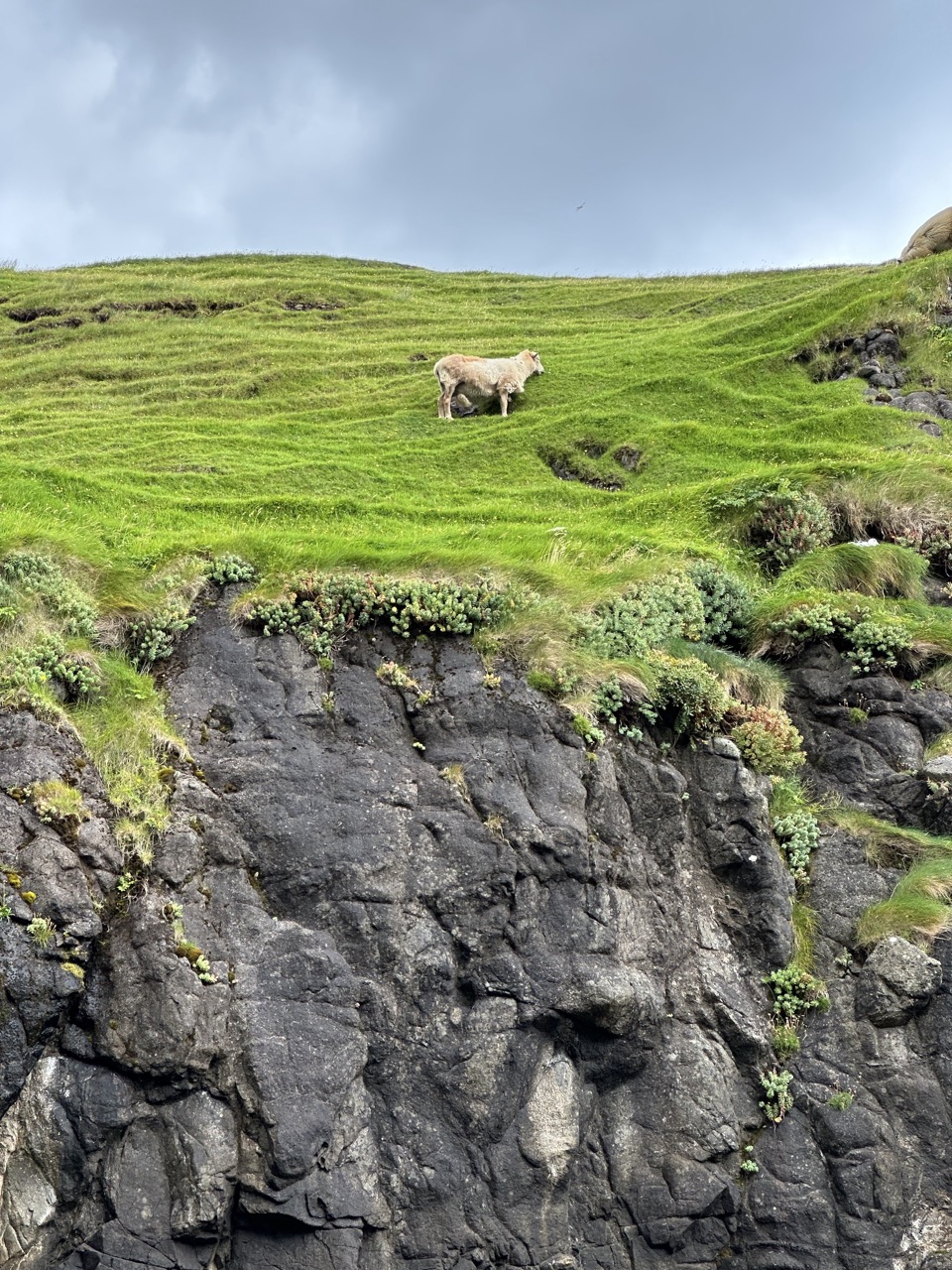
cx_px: 476
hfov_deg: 19.1
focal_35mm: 77
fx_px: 2824
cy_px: 635
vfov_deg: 25.3
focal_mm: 9
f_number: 2.8
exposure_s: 1/99
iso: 50
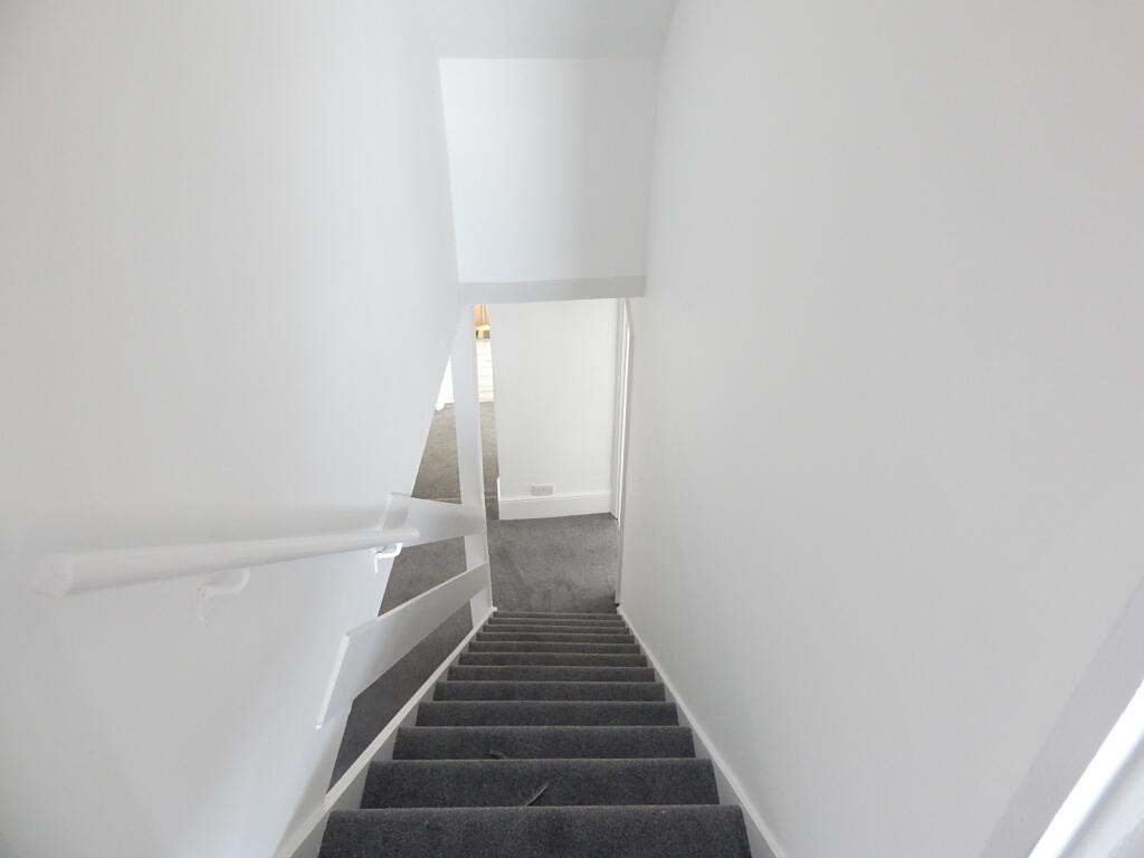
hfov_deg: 73.9
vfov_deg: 58.9
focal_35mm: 23
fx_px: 760
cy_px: 429
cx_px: 572
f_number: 3
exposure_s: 1/15
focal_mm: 4
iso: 400
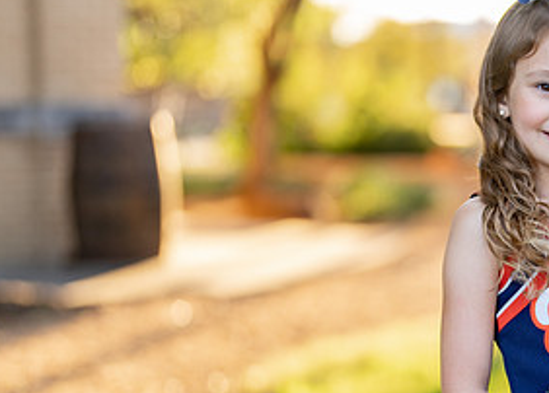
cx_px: 555
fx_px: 1764
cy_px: 286
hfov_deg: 17.3
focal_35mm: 113
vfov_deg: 12.7
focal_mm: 50
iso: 100
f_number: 1.2
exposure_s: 1/400
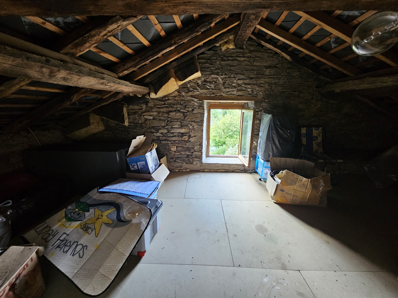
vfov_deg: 89.9
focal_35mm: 13
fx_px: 149
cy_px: 149
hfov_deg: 106.2
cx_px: 199
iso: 320
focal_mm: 2.2
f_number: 2.2
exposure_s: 1/33.3
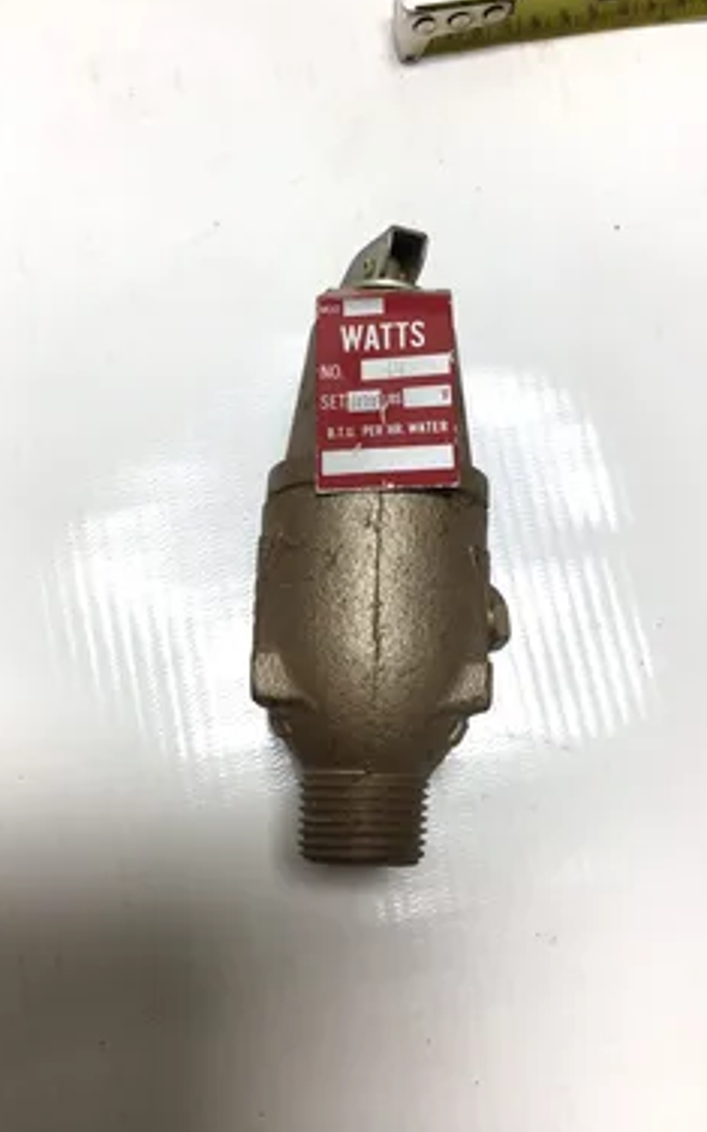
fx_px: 1079
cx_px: 358
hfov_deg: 36.3
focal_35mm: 35
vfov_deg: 55.3
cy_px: 581
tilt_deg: -79.5
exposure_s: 1/179
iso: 25
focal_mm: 3.3
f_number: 2.4
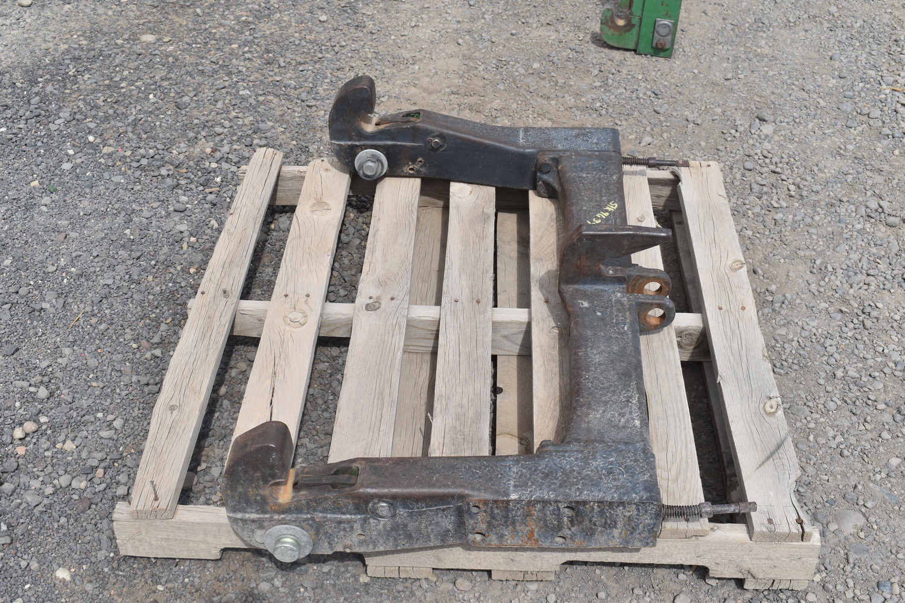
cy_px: 302
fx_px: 1131
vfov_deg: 29.9
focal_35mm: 45
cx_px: 452
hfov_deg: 43.6
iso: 100
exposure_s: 1/320
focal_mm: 30
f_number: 9
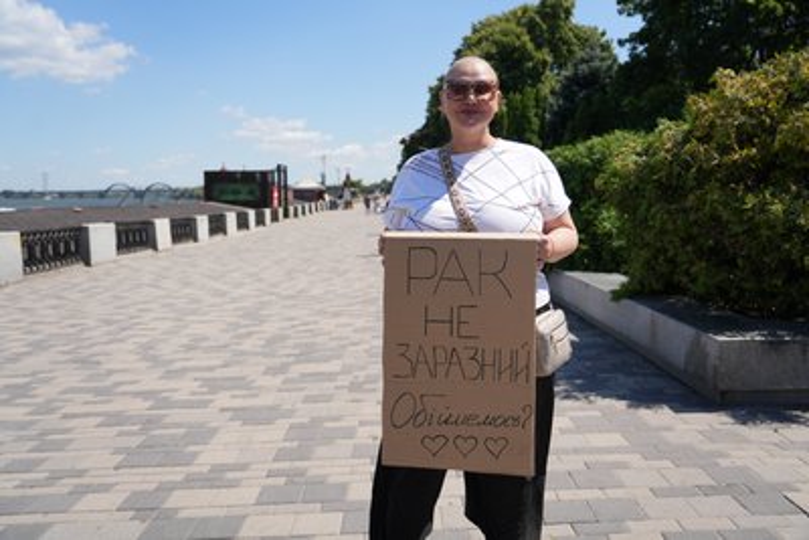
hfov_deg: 61.9
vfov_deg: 43.6
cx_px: 404
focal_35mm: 30
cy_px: 270
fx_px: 674
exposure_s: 1/1000
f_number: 4
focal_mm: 30
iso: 100
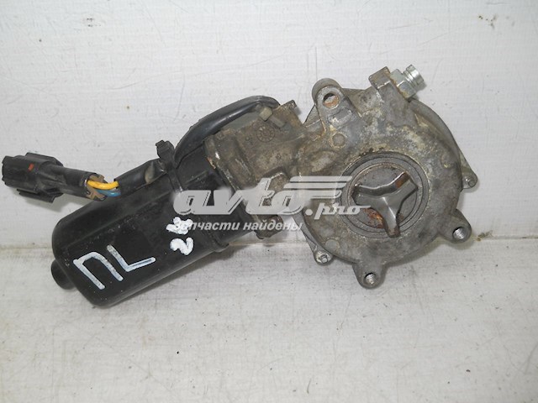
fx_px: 637
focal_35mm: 41
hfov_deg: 45.8
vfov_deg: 35.1
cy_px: 202
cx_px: 269
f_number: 5.5
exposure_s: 1/30
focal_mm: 6.72
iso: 80
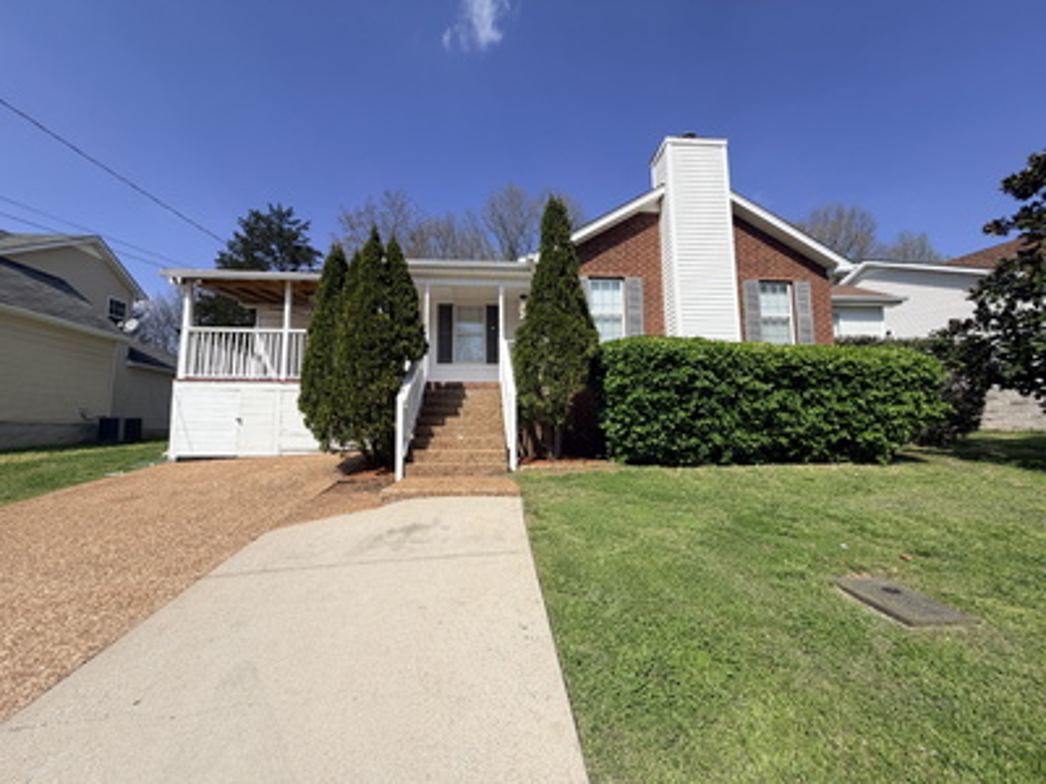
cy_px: 392
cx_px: 523
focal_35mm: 14
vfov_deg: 85.7
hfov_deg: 102.1
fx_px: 423
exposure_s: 1/1235
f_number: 2.2
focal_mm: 2.22
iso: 20
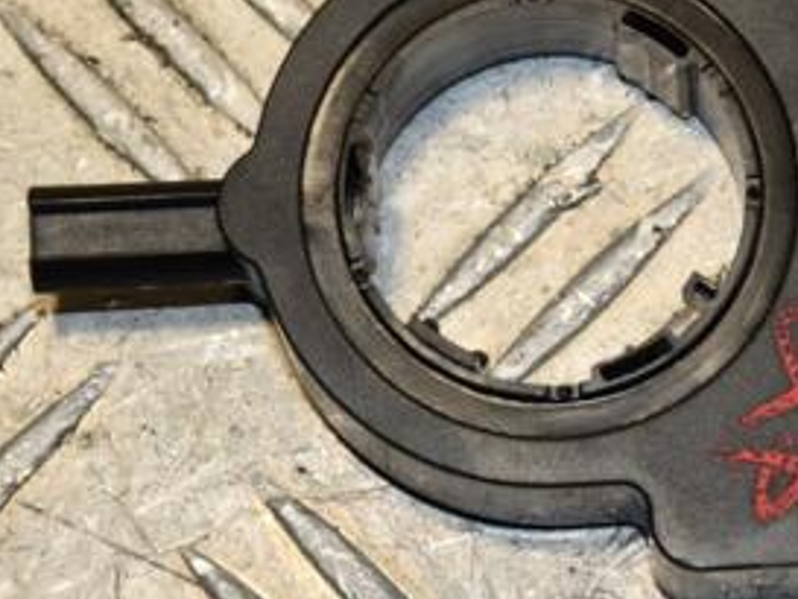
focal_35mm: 333
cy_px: 205
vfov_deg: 4.5
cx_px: 707
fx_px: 7681
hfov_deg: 5.9
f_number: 10
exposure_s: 1/200
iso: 800
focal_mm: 105
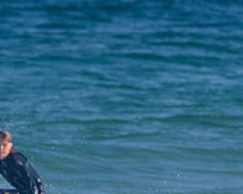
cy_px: 267
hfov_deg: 1.0
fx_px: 14493
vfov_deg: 0.8
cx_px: -60
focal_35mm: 2014
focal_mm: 500
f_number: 5.6
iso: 140
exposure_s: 1/2000
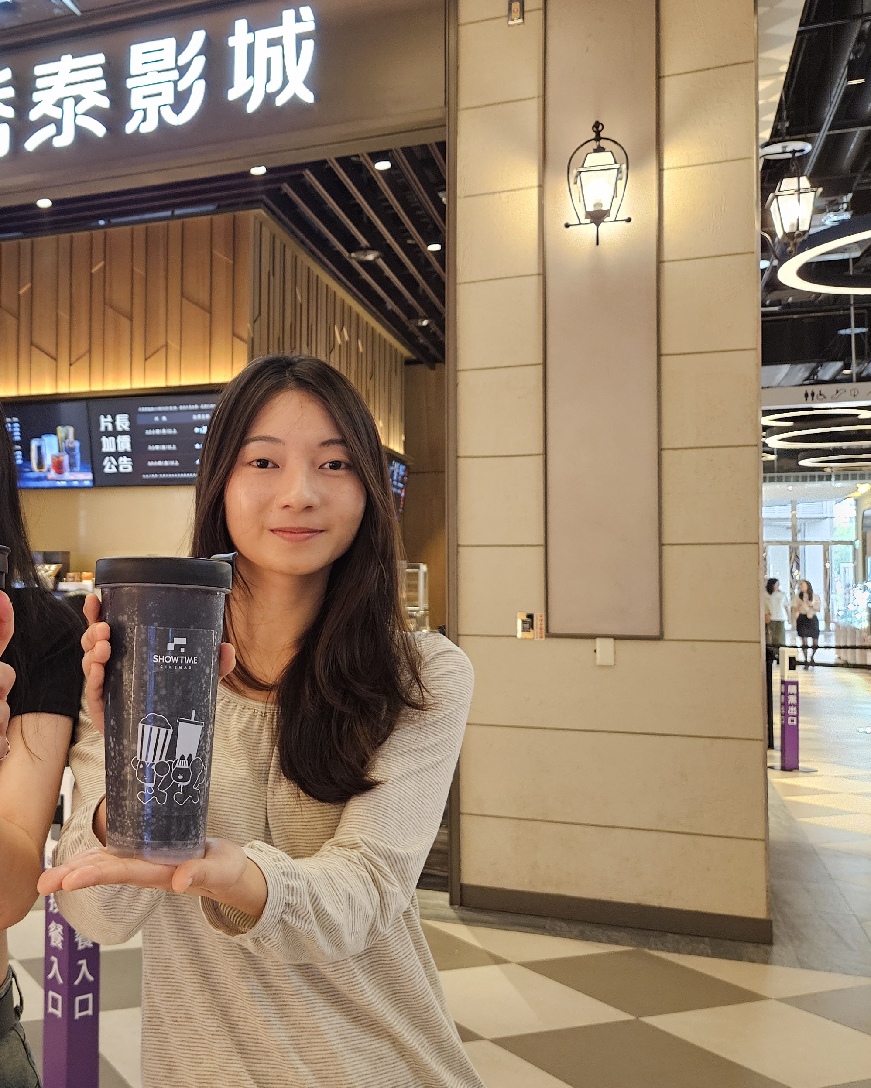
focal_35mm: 36
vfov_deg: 50.3
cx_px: 88
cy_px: 517
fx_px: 1160
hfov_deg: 38.4
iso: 640
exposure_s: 1/60
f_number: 1.8
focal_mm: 5.4
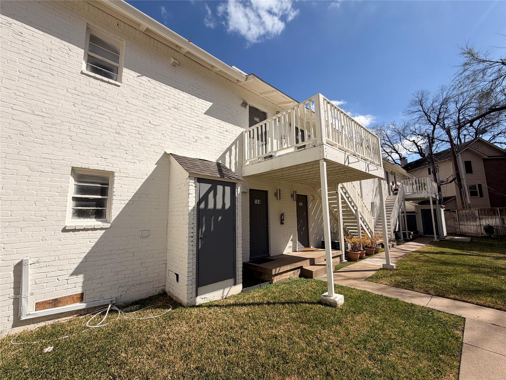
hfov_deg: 102.1
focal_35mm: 14
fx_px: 205
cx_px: 253
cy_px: 190
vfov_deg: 85.7
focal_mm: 2.22
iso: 20
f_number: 2.2
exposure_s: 1/1368
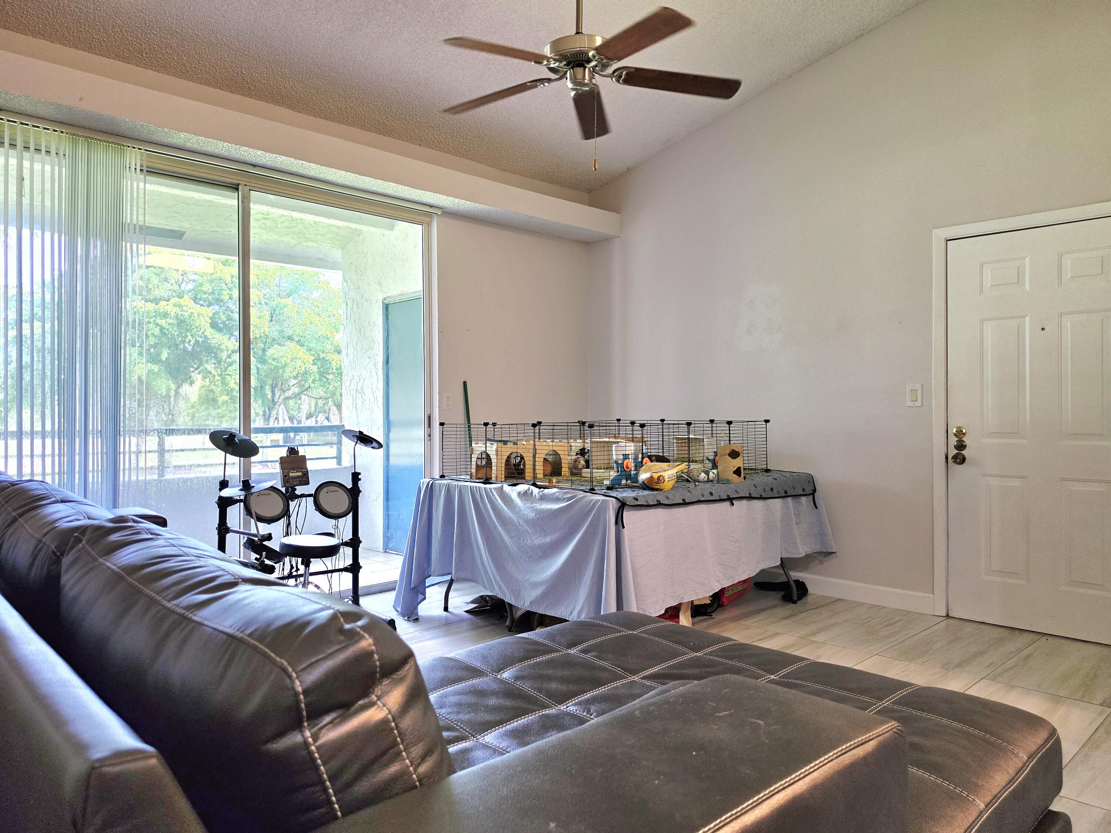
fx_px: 738
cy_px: 416
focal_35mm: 23
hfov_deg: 73.9
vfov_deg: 58.9
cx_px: 556
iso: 200
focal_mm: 6.5
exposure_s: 1/120
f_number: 1.4
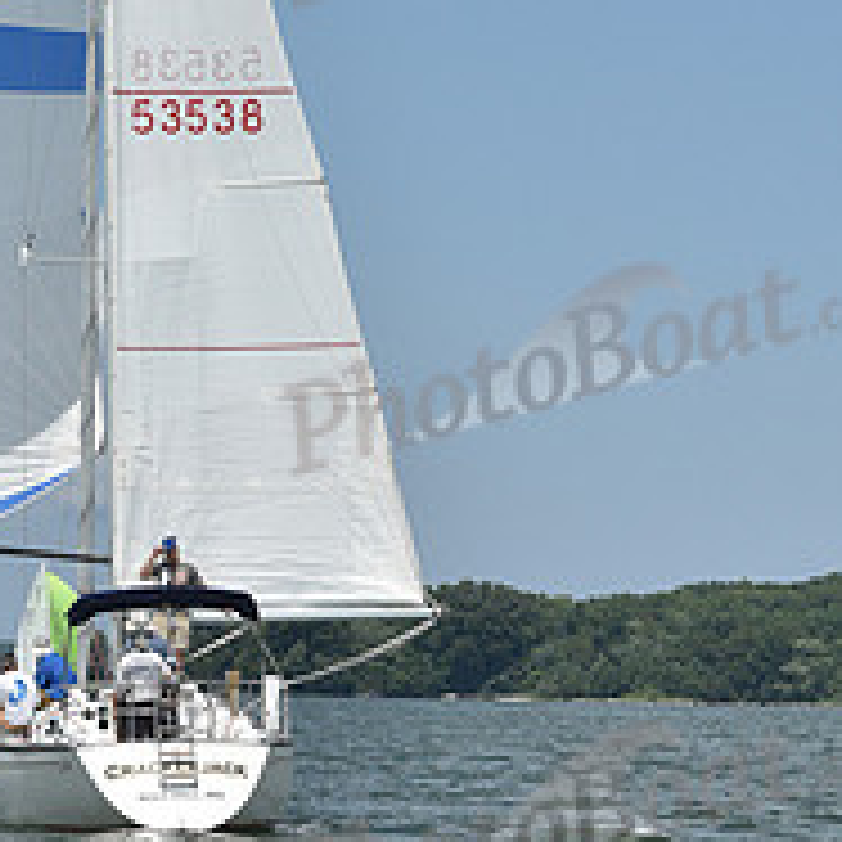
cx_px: 52
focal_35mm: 185
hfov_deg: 9.4
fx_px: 5091
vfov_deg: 9.4
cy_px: 189
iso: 320
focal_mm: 70
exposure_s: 1/1000
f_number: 11
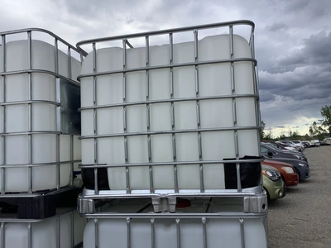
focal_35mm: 31
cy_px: 124
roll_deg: +2.5
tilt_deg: +6.1
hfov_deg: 58.4
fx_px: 296
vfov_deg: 45.4
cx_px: 166
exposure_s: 1/1131
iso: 25
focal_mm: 3.3
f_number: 2.4
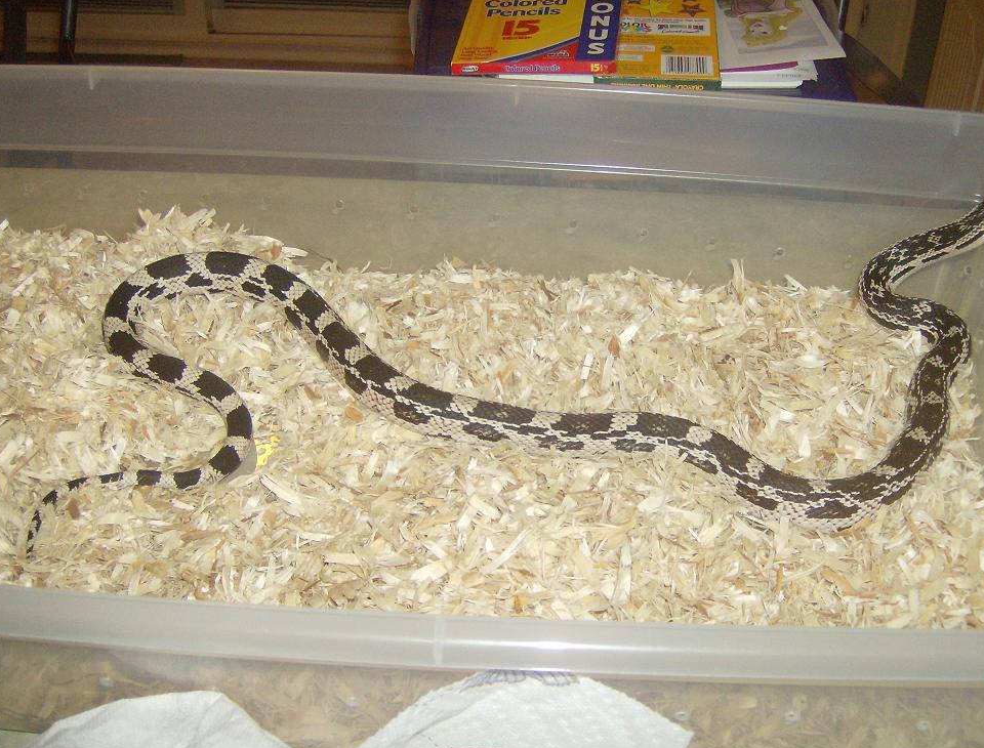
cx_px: 550
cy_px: 352
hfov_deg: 44.5
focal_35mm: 42
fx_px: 1200
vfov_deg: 34.6
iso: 200
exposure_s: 1/60
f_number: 2.8
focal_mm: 6
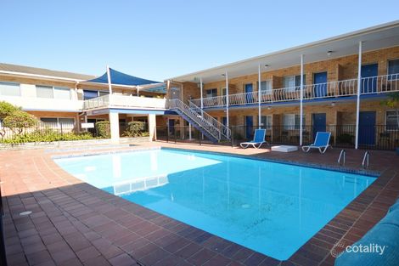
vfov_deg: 77.3
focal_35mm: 15
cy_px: 133
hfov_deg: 100.4
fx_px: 166
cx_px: 200
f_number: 5
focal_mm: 10
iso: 100
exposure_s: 1/200
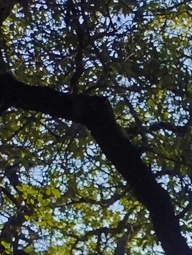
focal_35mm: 131
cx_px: 457
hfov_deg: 10.0
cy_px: 422
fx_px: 968
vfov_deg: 13.8
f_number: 1.7
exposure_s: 1/1769
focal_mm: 4.71
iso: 100
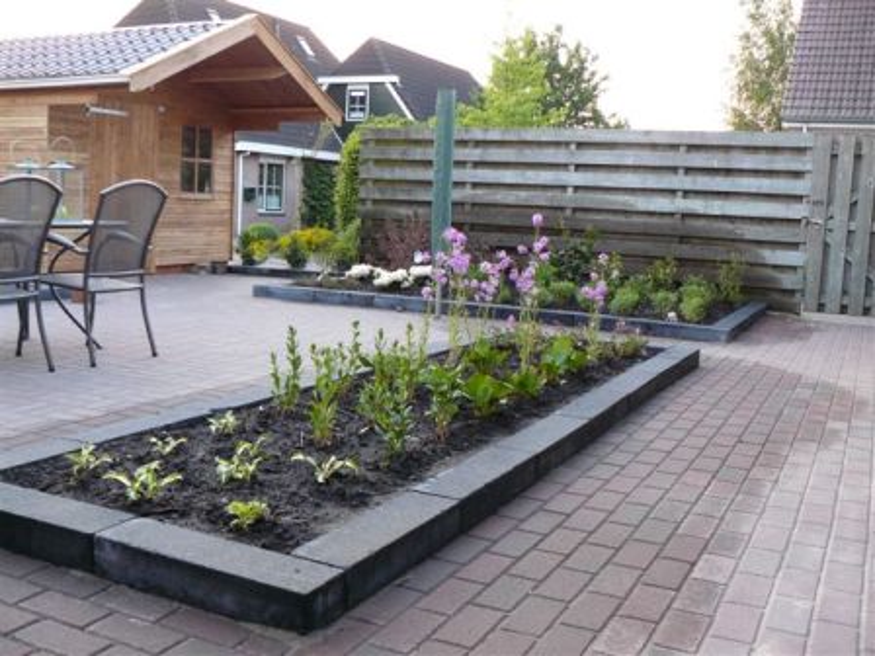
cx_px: 438
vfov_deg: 39.7
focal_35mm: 36
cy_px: 328
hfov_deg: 51.4
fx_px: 910
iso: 200
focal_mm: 6
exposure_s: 1/25
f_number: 2.8
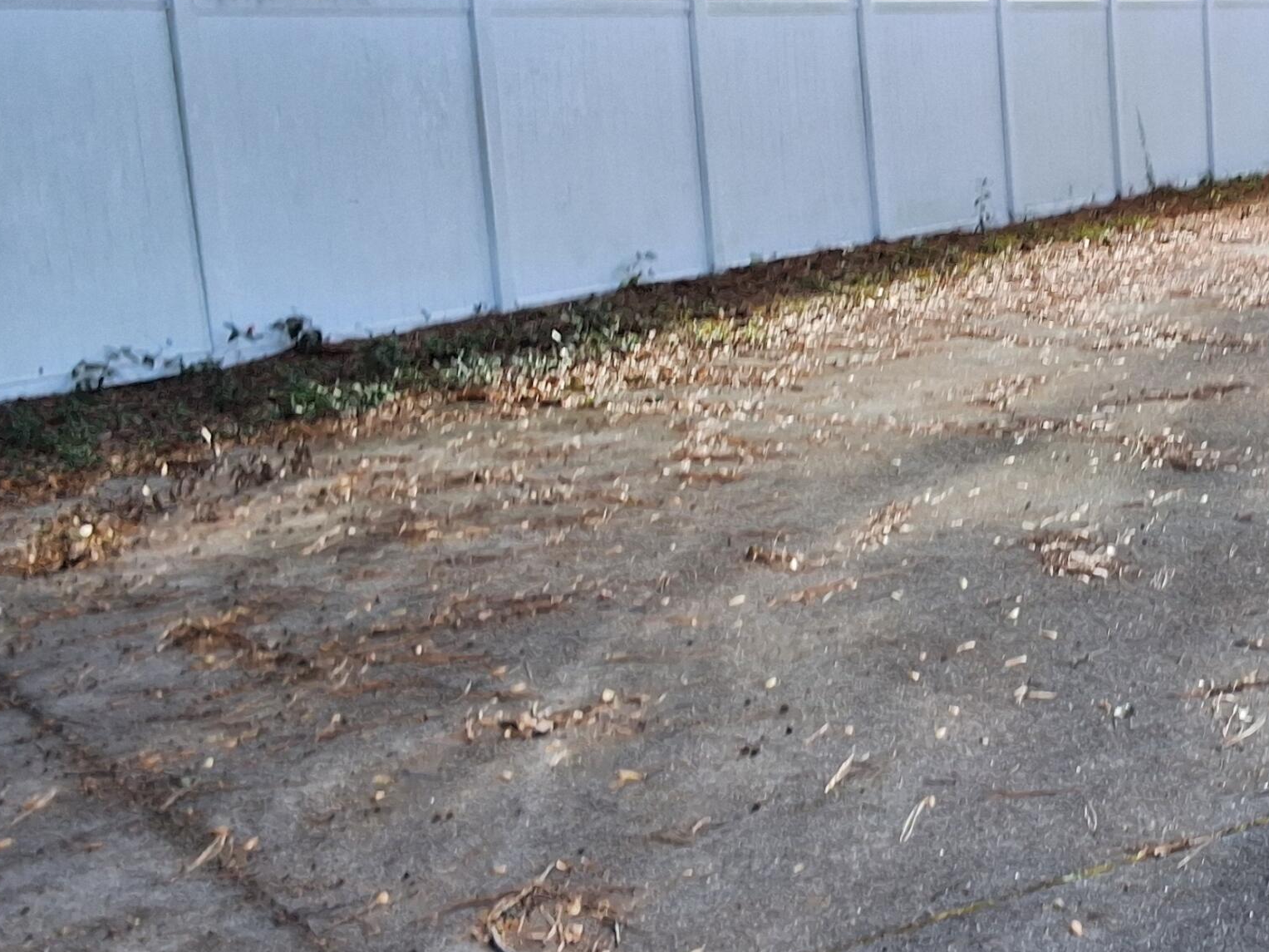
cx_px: 1051
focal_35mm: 55
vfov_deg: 26.6
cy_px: 471
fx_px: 2016
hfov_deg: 33.7
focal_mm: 2.91
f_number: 1.9
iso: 32
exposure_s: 1/239
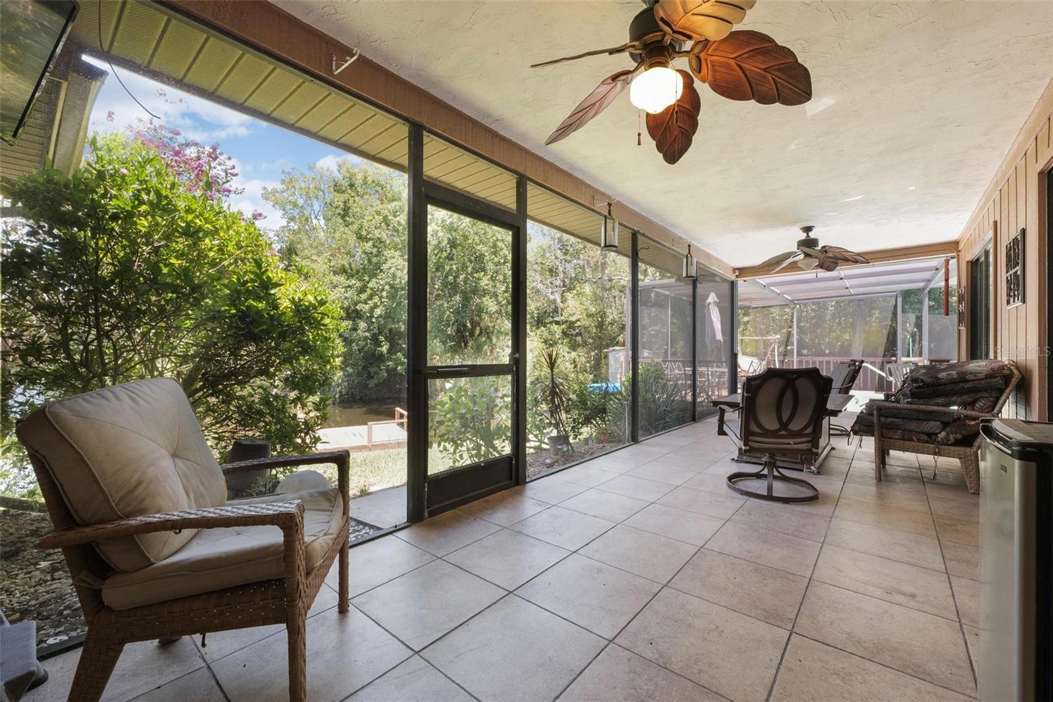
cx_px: 526
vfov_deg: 81.2
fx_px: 409
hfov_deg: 104.3
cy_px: 351
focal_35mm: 14
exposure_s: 1/13
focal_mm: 14
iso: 400
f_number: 8
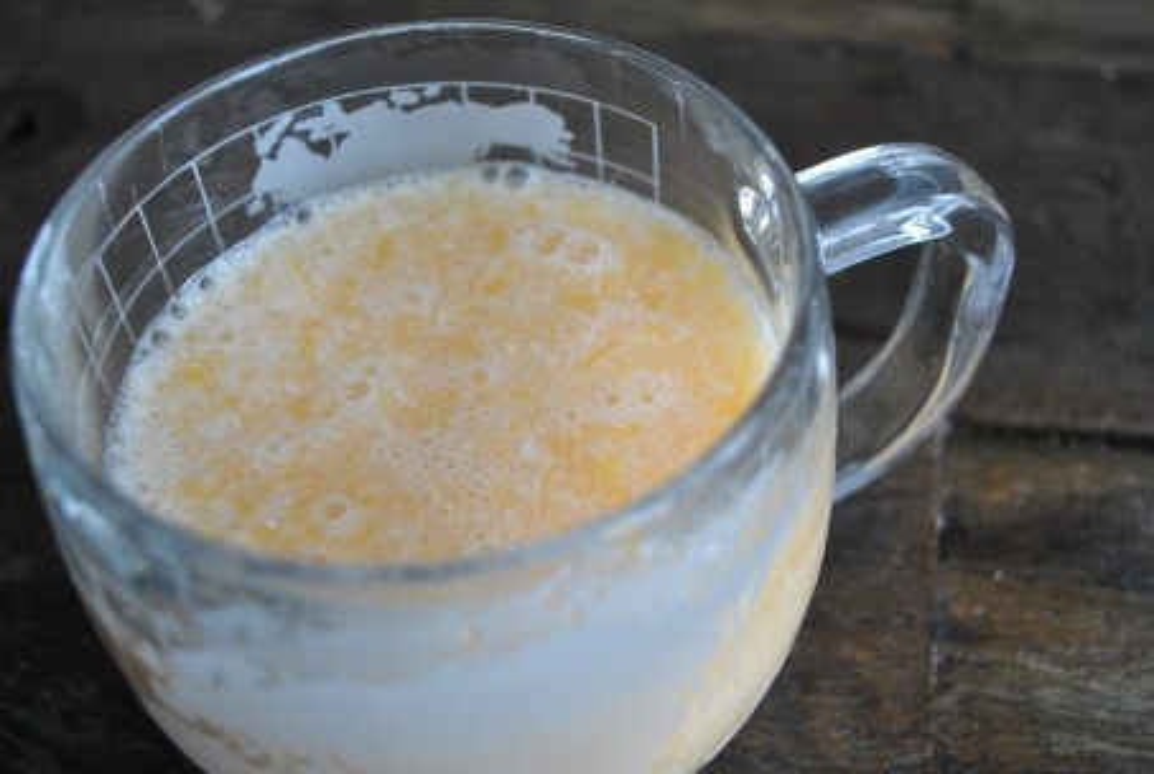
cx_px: 577
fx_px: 1060
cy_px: 387
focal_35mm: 33
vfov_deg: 40.1
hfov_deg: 57.1
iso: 400
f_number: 3.8
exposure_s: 1/30
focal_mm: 22
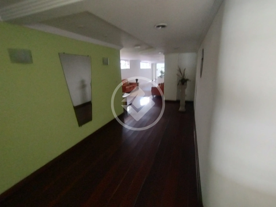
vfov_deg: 78.1
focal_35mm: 16
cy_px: 104
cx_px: 138
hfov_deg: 94.5
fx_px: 128
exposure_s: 1/40
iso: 341
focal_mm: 1.66
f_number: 2.2
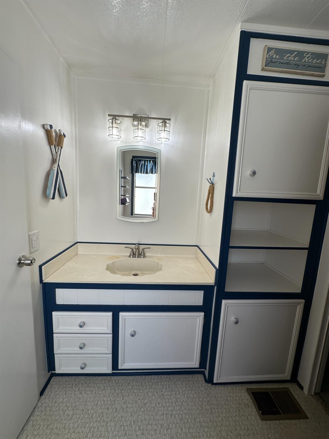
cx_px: 164
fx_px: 177
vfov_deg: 102.1
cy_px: 220
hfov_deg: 85.7
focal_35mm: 14
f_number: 2.2
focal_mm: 2.22
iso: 50
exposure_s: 1/120
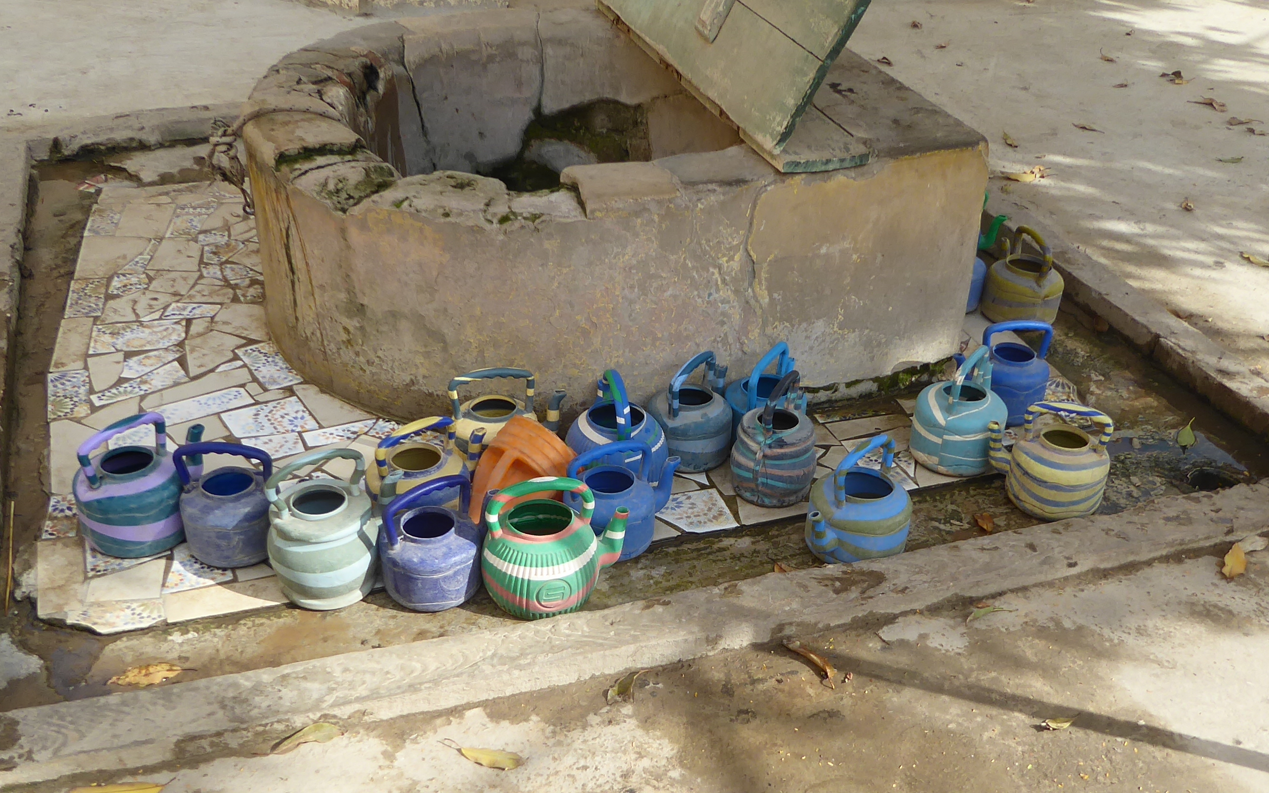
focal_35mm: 40
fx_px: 1383
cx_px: 668
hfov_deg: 49.3
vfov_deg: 31.8
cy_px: 516
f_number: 3.3
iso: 80
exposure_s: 1/320
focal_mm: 4.3
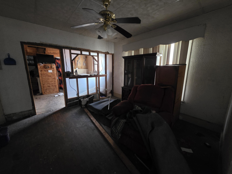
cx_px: 116
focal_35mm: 13
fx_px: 87
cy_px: 87
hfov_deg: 106.2
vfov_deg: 89.9
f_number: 1.9
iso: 1000
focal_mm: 2.2
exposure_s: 1/30
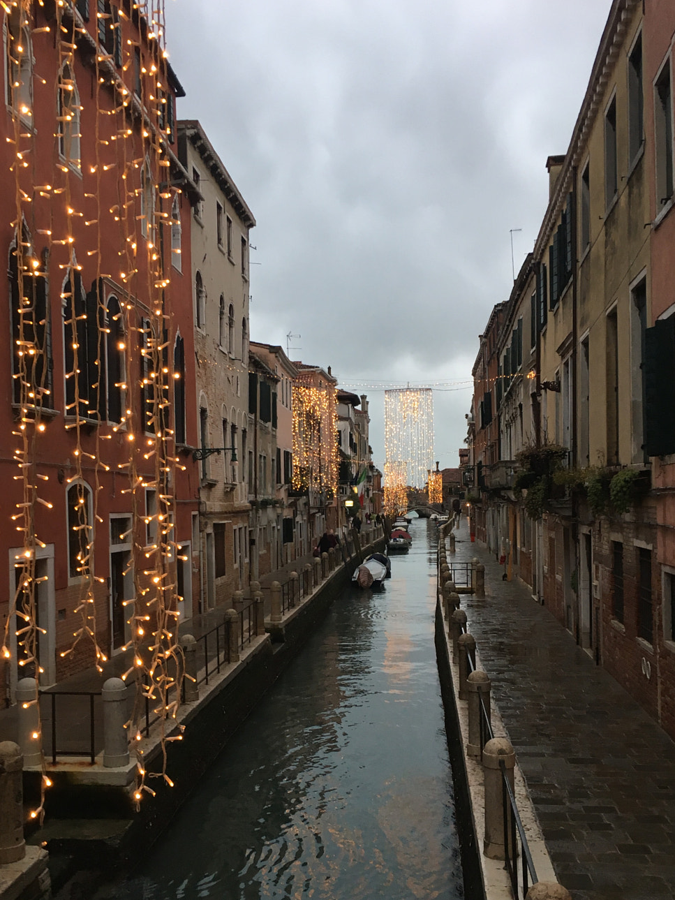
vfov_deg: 51.1
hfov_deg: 39.6
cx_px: 313
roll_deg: -0.8
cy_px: 524
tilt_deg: -3.8
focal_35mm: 36
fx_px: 936
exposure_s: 1/33
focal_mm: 4.15
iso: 64
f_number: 2.2
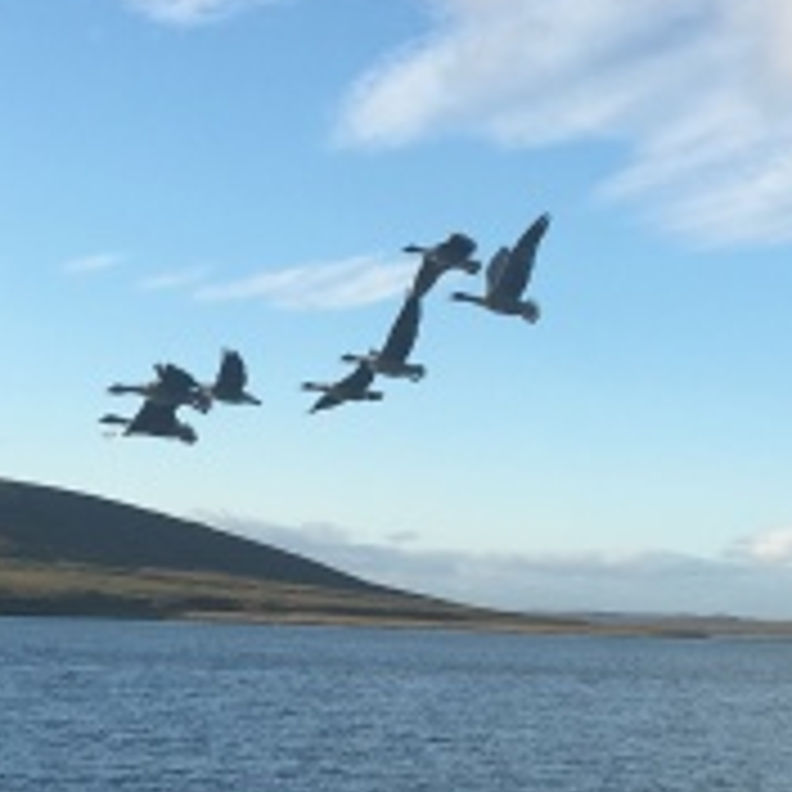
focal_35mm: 93
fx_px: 2407
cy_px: 472
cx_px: 230
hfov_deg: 18.6
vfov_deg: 18.7
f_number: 2.2
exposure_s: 1/1068
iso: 25
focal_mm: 4.15
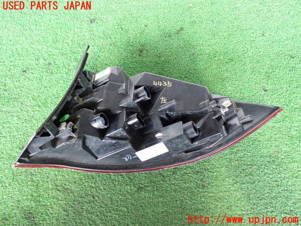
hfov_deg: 51.4
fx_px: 313
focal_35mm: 36
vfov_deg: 39.7
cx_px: 150
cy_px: 113
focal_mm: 6.37
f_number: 2.5
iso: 640
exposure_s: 1/40
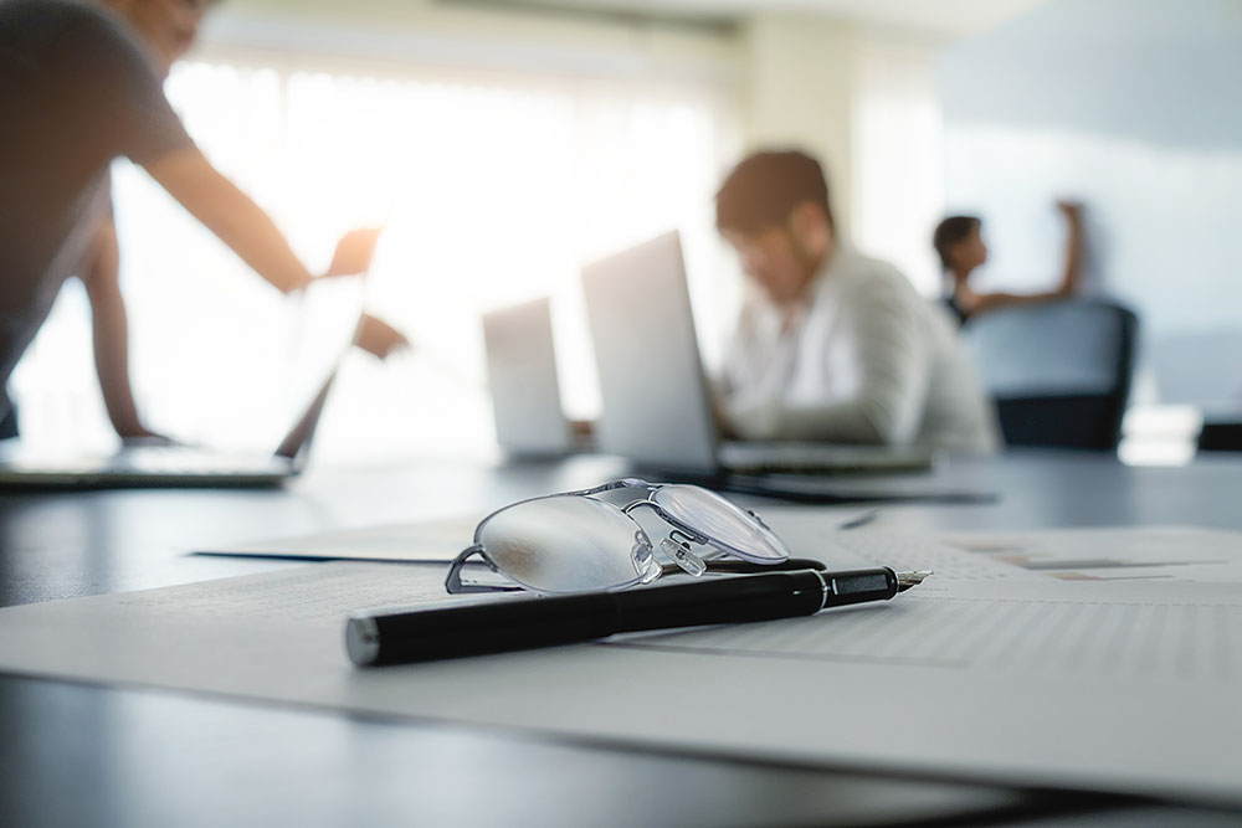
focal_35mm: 36
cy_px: 414
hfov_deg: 53.1
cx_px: 621
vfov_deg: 36.9
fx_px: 1242
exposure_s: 1/60
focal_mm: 24.3
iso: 400
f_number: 3.2
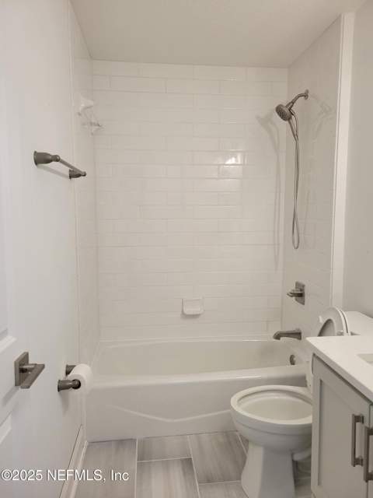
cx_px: 186
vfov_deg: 67.3
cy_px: 249
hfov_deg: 53.1
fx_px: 374
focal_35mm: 26
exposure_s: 1/120
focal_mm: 5.4
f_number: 1.8
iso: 100
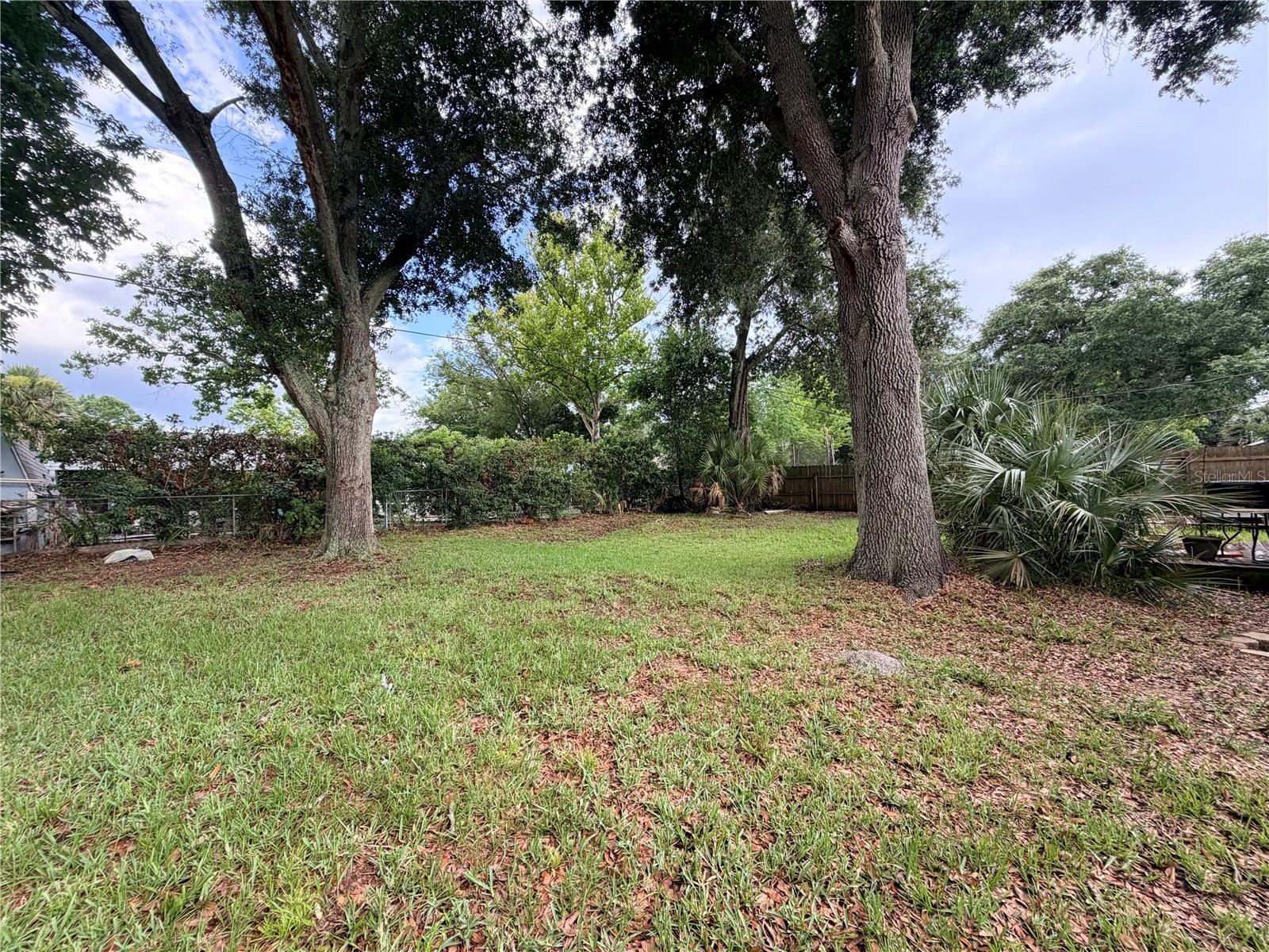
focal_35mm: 14
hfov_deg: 102.1
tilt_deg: +0.9
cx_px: 634
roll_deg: +2.4
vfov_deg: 85.7
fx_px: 513
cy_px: 476
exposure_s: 1/233
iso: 50
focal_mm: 2.22
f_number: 2.2
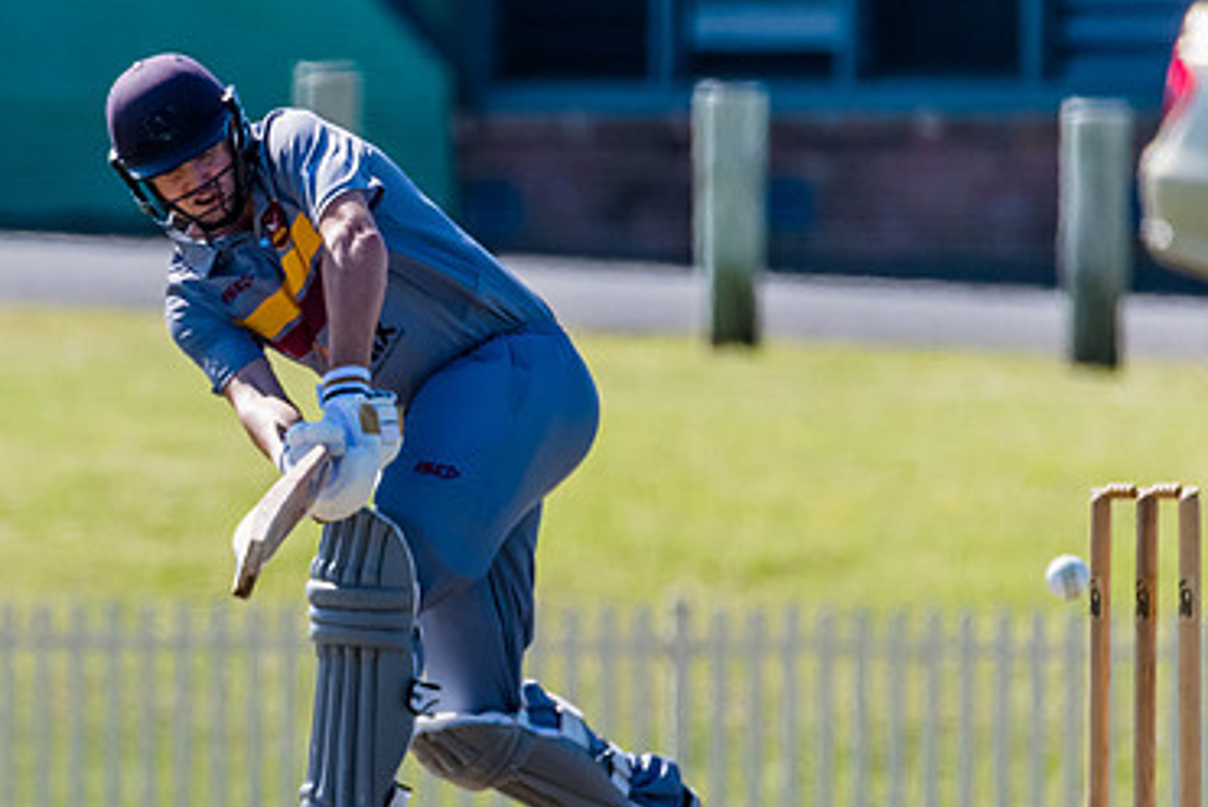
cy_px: 396
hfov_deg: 1.5
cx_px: 130
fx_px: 45200
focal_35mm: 1346
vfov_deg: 1.0
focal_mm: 600
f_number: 6.3
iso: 640
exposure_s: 1/2000
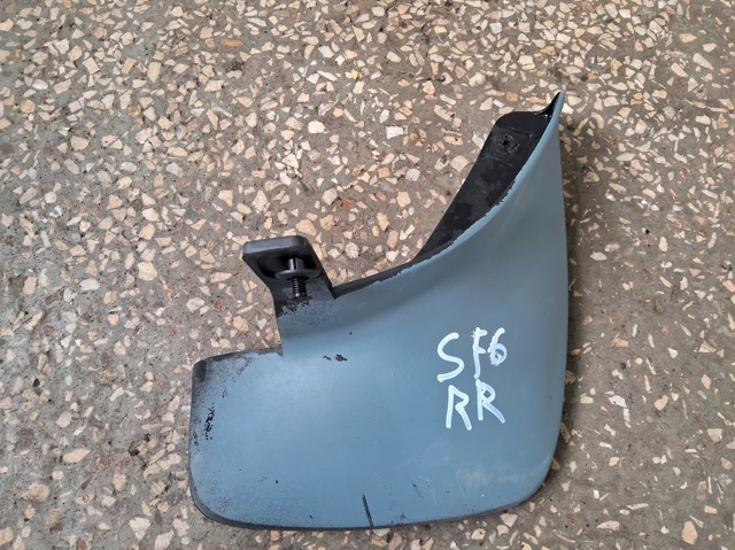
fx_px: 552
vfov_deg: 53.0
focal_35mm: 26
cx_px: 368
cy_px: 275
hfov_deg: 67.3
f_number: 1.8
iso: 320
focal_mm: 3.98
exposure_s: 1/40
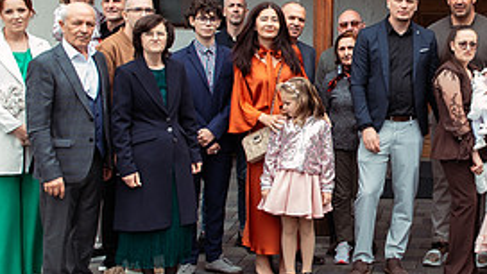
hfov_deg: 30.0
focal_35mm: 67
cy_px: 49
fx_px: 865
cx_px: 444
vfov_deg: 17.8
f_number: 3.5
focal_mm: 24
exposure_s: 1/250
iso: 250
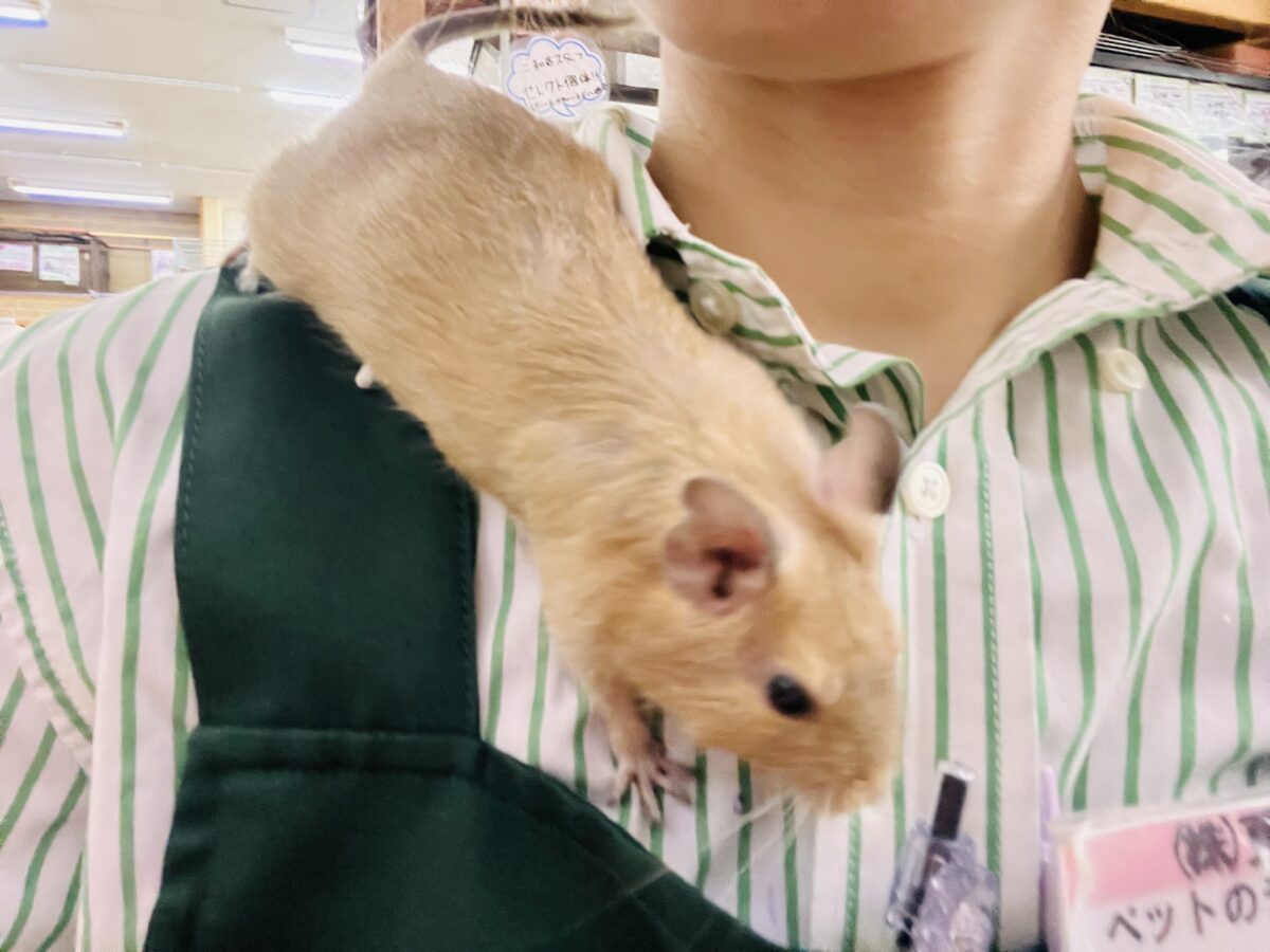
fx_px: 844
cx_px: 635
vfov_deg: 58.9
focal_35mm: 23
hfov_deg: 73.9
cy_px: 476
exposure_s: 1/33
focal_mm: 2.71
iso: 320
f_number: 2.2
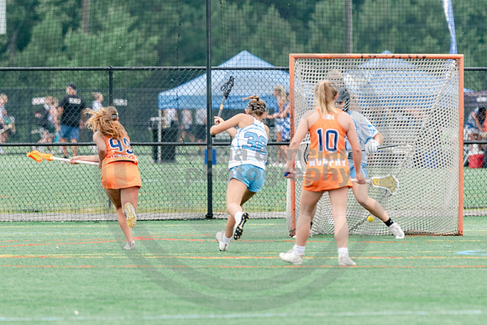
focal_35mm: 602
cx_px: 212
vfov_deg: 2.3
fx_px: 8151
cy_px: 207
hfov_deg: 3.4
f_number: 3
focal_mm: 200
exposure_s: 1/640
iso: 250
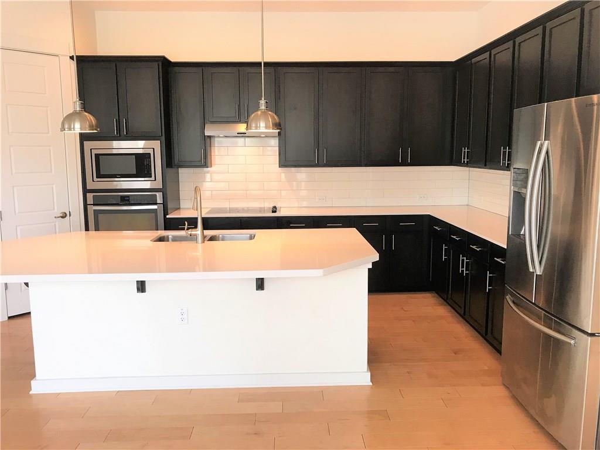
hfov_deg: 63.4
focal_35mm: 28
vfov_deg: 49.7
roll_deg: +1.0
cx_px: 300
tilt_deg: -8.8
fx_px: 485
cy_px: 225
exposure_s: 1/40
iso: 25
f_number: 1.8
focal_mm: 3.99
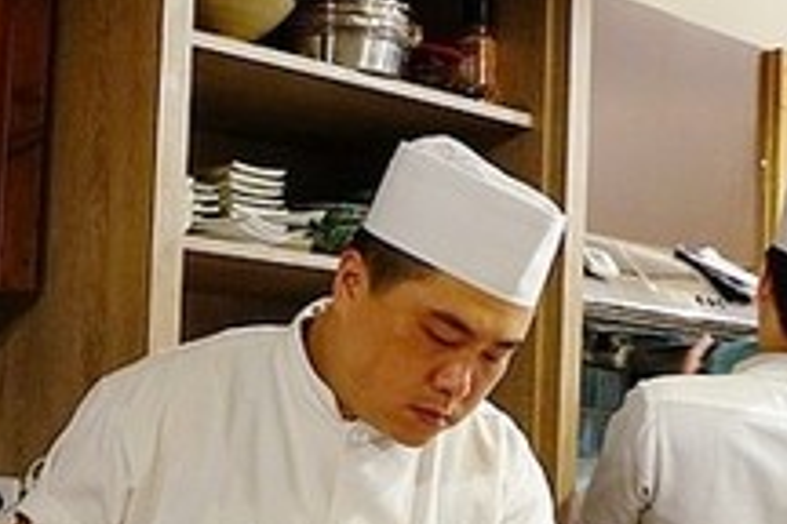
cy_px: 462
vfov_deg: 17.9
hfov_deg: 26.9
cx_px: 321
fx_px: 1639
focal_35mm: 75
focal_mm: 18
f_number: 3.5
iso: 2000
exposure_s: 1/60
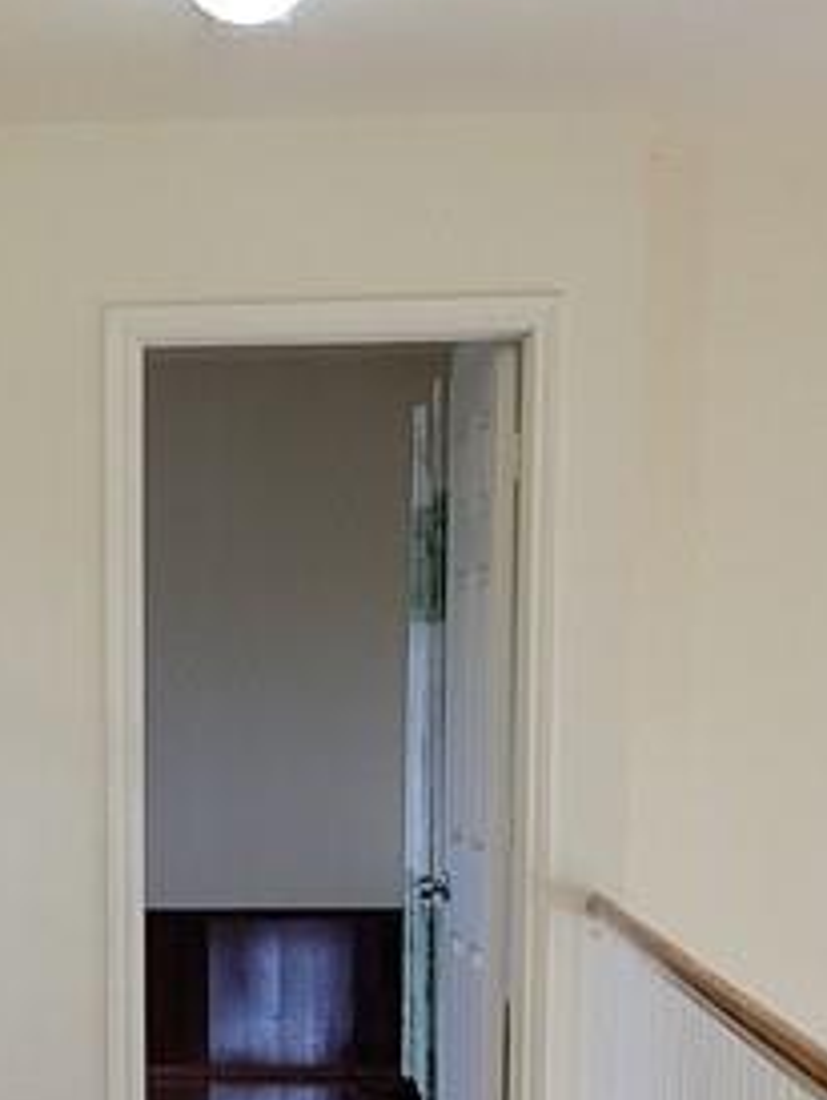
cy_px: 1236
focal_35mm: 97
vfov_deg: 19.3
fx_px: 3085
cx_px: 104
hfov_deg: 15.1
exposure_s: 1/120
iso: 250
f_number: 1.8
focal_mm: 5.4
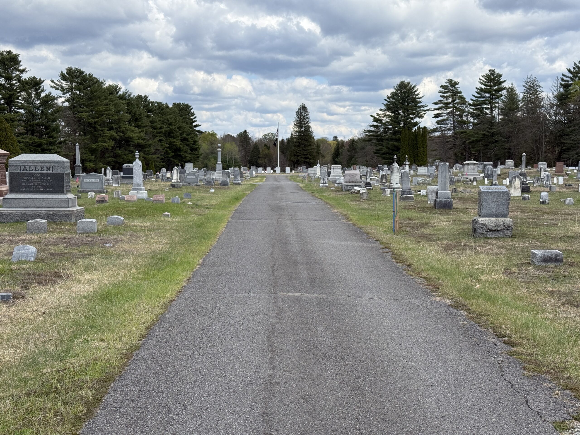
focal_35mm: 48
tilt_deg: -3.5
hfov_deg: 39.7
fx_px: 804
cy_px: 218
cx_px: 290
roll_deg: +0.1
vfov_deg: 30.3
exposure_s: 1/4098
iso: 64
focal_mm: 6.76
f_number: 1.78
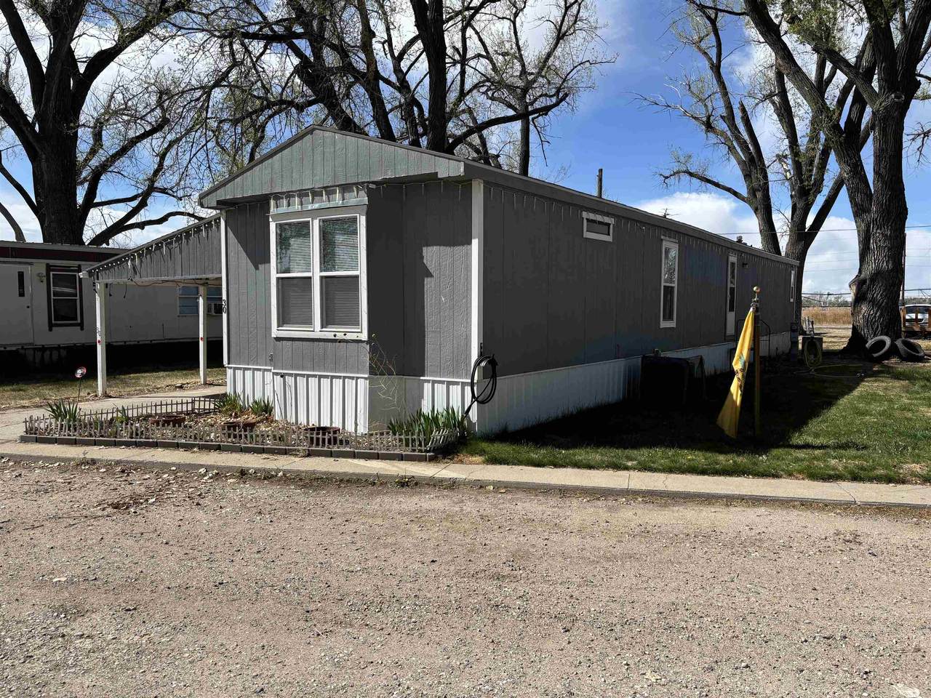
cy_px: 349
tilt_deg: -2.1
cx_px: 466
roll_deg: +0.3
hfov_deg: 67.3
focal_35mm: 26
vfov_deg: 53.1
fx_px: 699
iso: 50
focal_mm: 5.96
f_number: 1.6
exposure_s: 1/3534
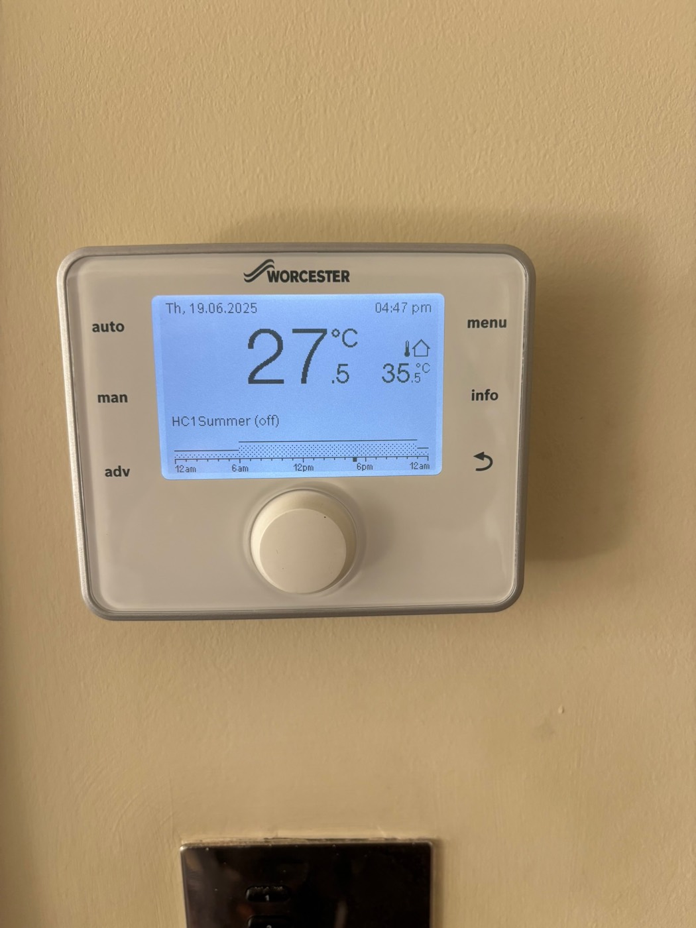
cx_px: 348
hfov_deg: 53.1
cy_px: 464
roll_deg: -0.8
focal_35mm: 26
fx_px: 697
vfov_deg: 67.3
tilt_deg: -10.8
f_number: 1.6
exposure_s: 1/60
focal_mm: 5.96
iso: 125
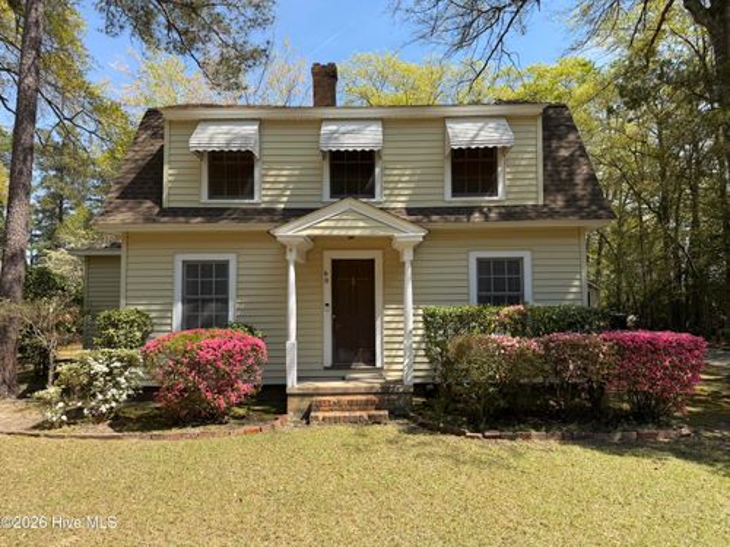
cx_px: 365
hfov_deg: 71.6
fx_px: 506
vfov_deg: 56.8
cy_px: 274
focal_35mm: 24
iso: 80
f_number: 1.78
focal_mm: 6.76
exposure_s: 1/2110
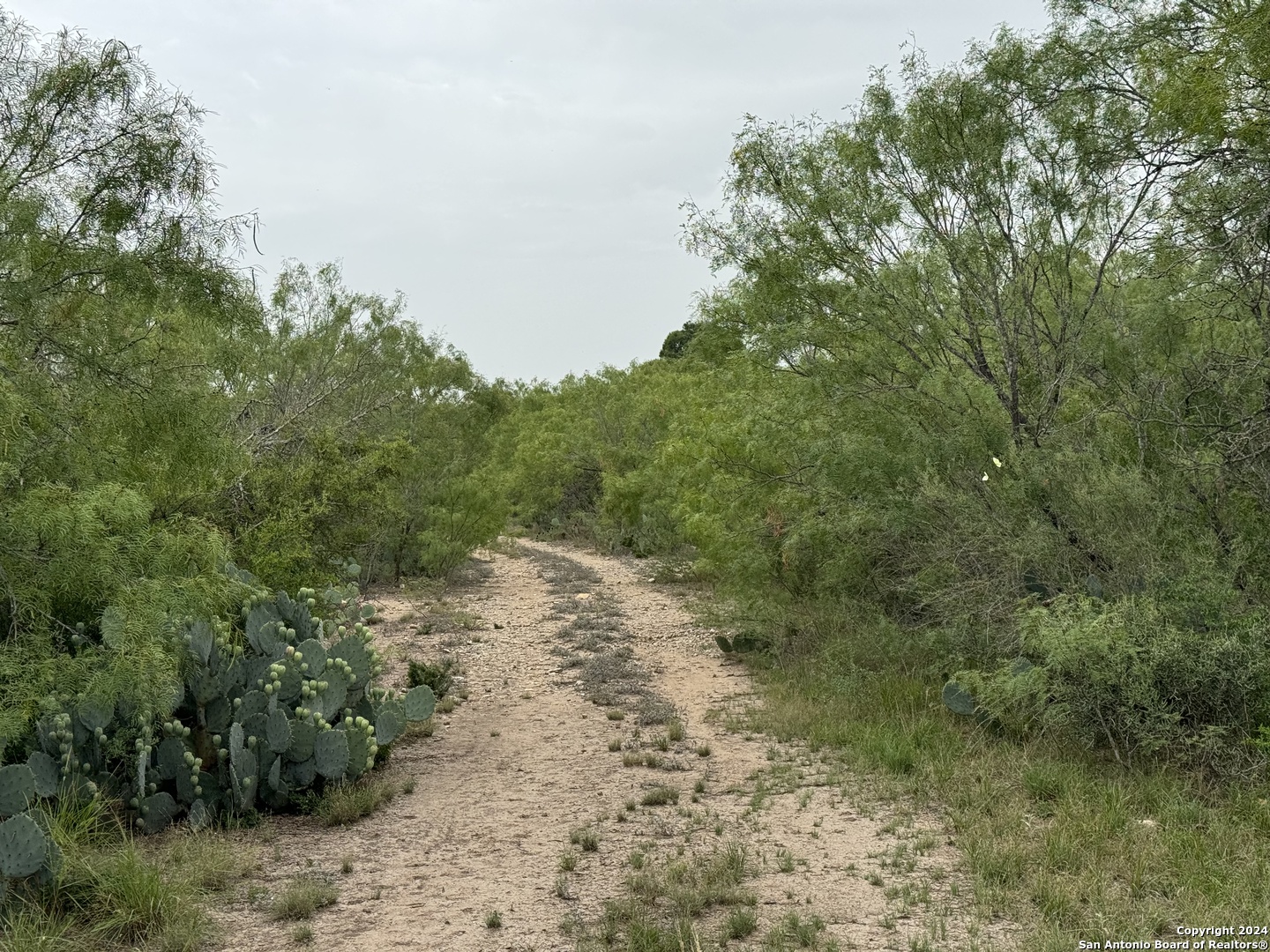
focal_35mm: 48
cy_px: 476
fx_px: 1761
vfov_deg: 30.3
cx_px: 635
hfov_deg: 39.7
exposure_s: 1/3257
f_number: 1.78
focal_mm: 6.76
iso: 64
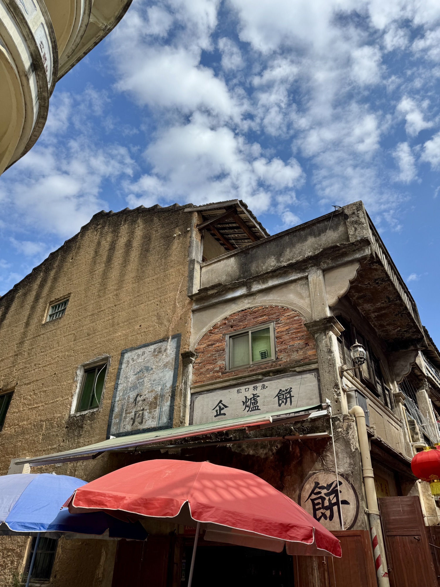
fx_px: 407
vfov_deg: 71.6
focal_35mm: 24
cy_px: 294
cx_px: 220
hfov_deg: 56.8
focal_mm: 6.76
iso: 80
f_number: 1.78
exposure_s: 1/4310
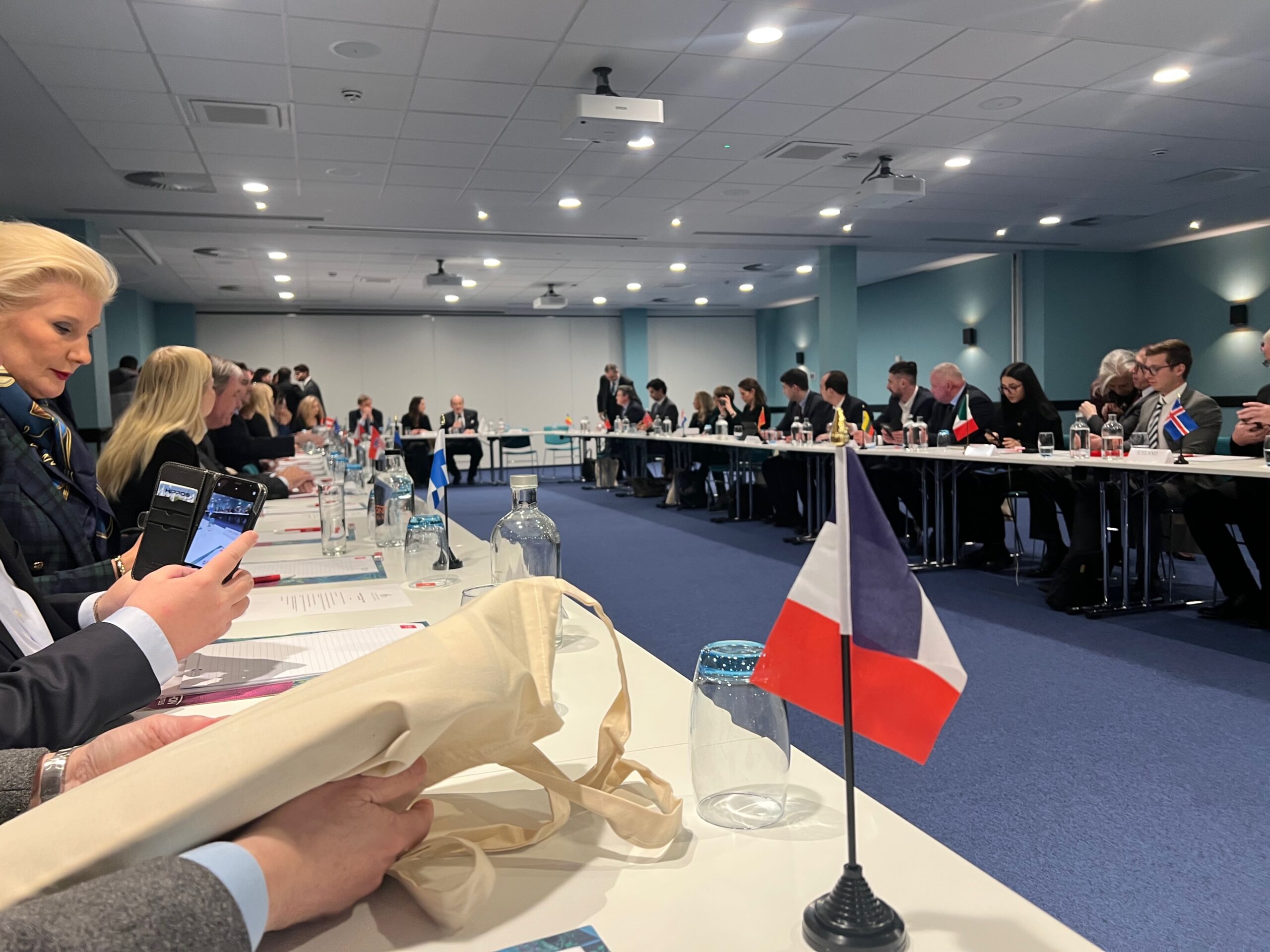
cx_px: 635
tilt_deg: -2.8
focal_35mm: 26
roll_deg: +0.4
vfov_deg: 53.1
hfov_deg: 67.3
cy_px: 476
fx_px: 954
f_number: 1.5
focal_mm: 5.7
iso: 100
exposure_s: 1/50
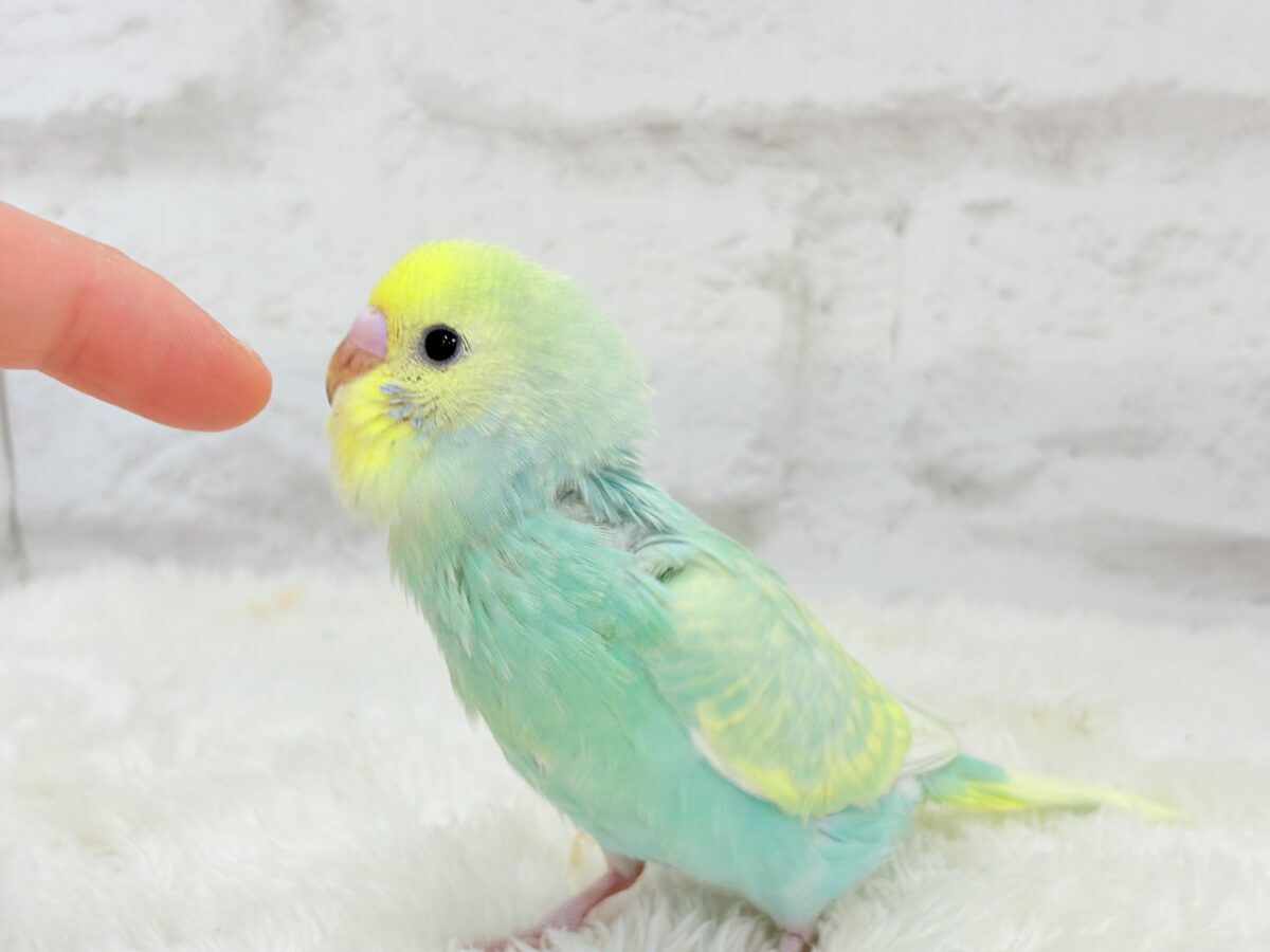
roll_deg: +1.3
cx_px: 635
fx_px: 1908
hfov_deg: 36.8
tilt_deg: -14.3
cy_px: 476
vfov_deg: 28.0
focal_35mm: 52
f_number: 1.6
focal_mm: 5.96
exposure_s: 1/100
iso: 64
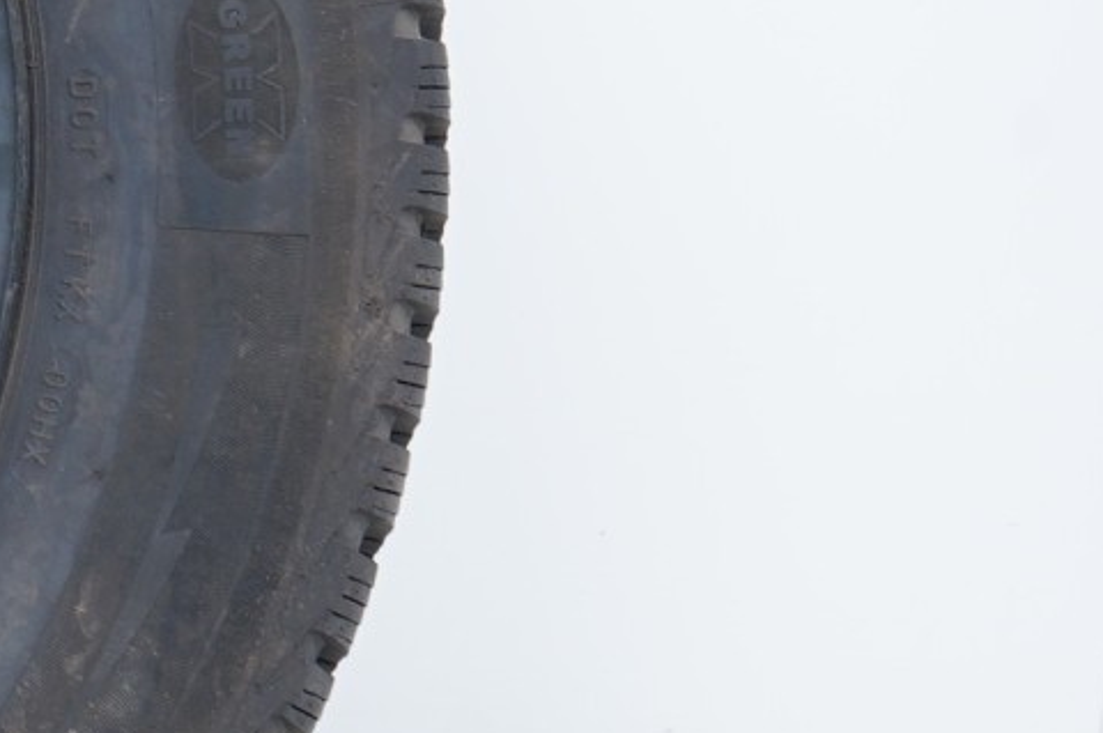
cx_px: -1075
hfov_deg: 10.3
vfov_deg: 7.4
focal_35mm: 184
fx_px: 5632
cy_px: 100
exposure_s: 1/100
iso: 250
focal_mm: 46
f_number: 7.1
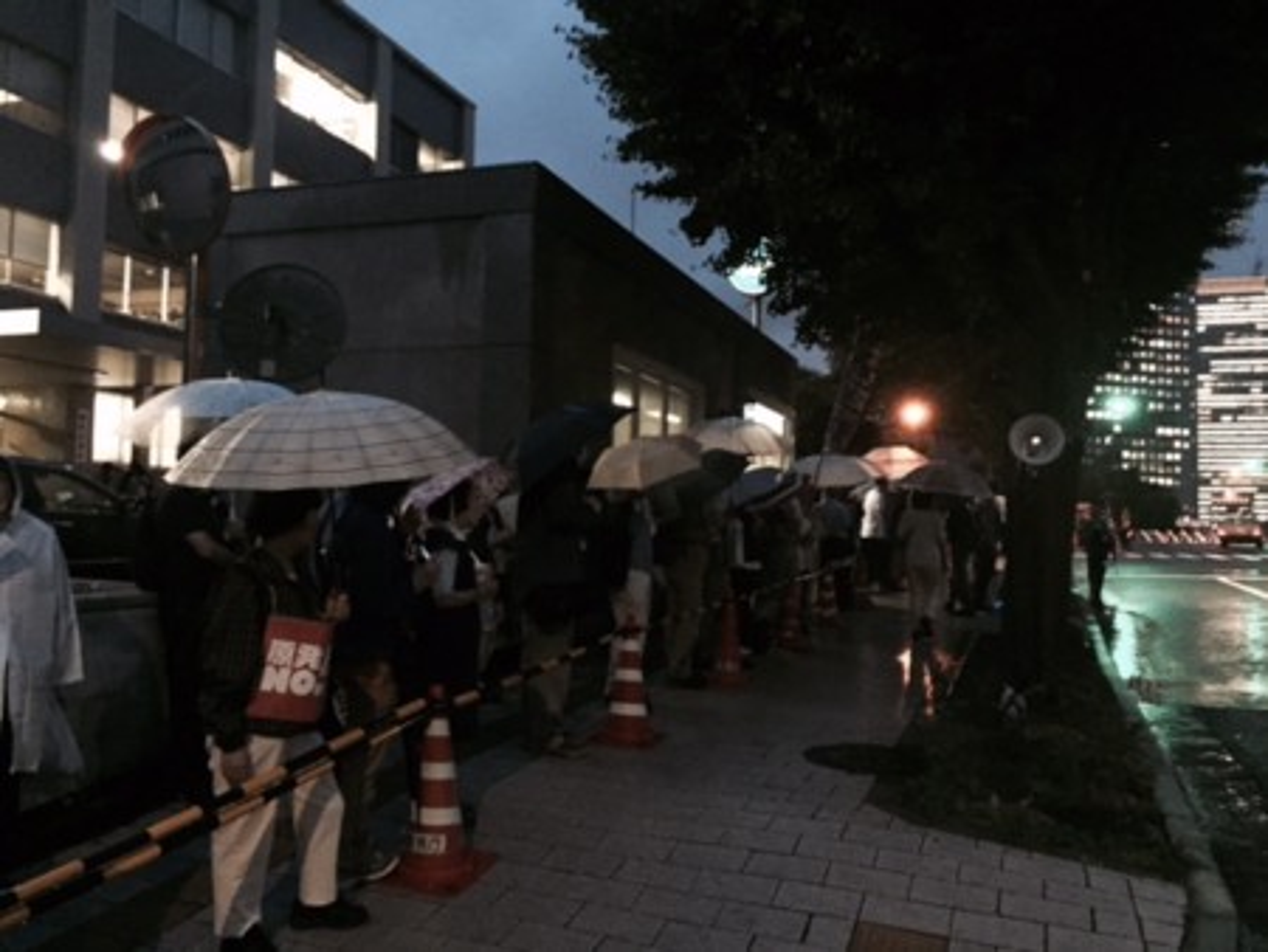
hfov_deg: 61.6
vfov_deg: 48.3
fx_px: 1063
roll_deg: -3.3
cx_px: 634
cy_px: 476
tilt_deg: +3.0
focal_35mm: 29
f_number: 2.2
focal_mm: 4.15
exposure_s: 1/15
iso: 400
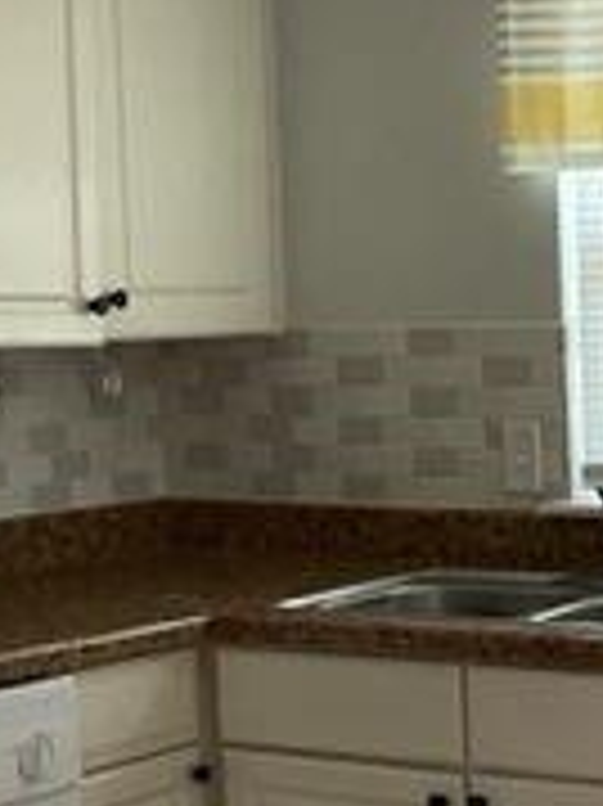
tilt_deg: -8.3
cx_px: 446
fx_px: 2163
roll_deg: +2.6
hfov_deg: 15.8
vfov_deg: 20.8
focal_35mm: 93
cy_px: 666
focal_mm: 4.2
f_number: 1.6
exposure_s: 1/60
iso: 400
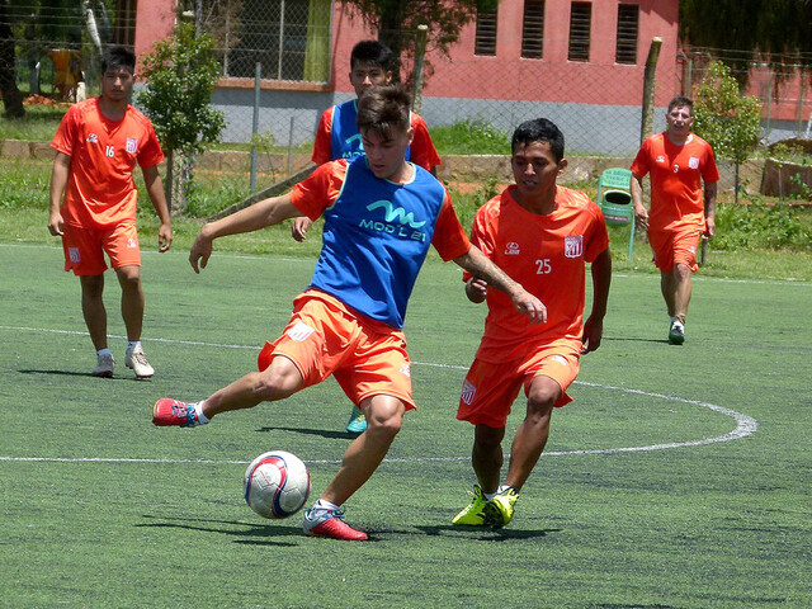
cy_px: 304
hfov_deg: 10.5
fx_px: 4410
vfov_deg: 7.9
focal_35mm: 188
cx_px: 406
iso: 100
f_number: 4
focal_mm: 33.8
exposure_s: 1/800
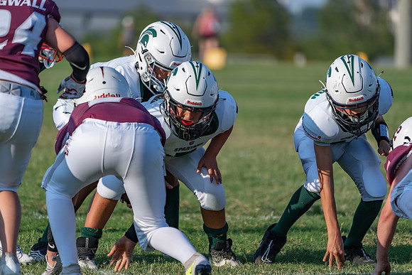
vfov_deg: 3.4
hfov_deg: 5.2
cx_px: 206
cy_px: 138
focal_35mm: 400
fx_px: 4579
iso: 250
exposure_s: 1/1600
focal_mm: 400
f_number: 5.6
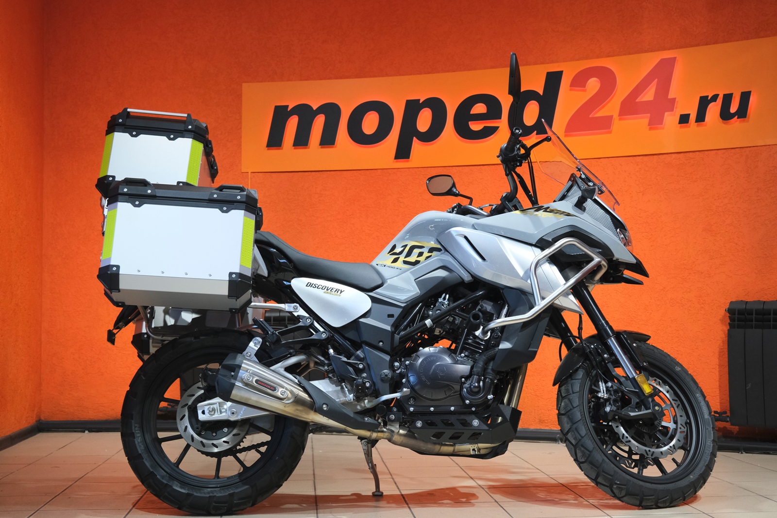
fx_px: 1058
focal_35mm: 49
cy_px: 259
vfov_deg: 27.5
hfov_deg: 40.3
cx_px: 388
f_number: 4
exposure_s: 1/100
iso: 1600
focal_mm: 32.5
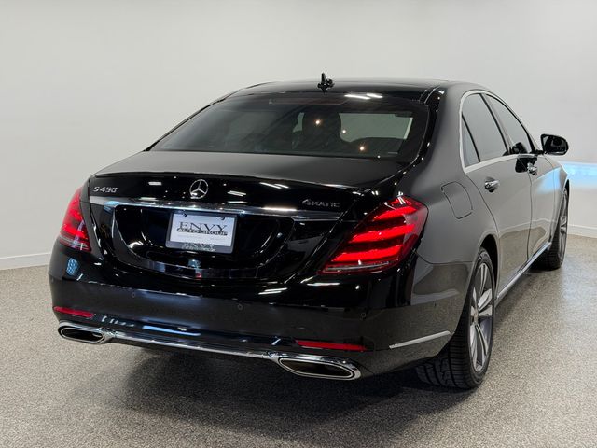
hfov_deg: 39.7
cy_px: 224
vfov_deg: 30.3
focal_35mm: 48
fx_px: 828
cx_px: 298
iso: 50
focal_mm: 6.76
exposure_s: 1/132
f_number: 1.78
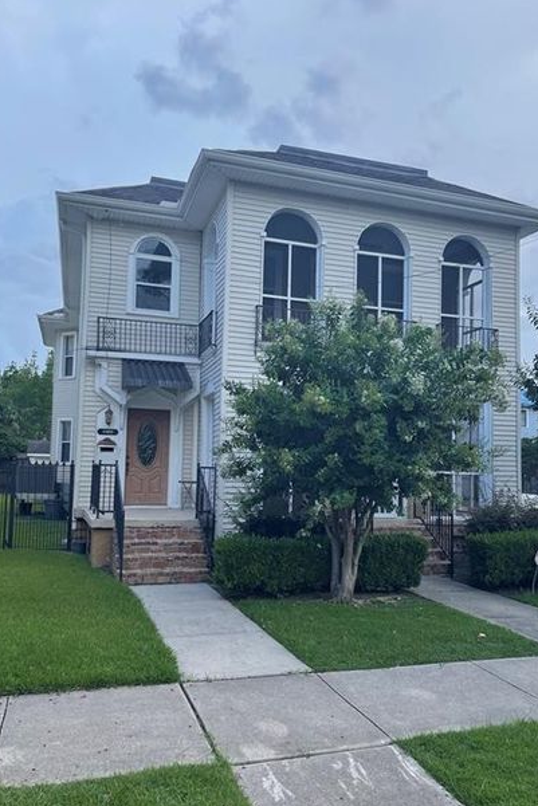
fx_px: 672
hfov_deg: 43.6
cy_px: 422
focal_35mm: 30
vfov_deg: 61.9
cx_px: 298
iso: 32
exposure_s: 1/1130
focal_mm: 5.1
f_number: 1.6
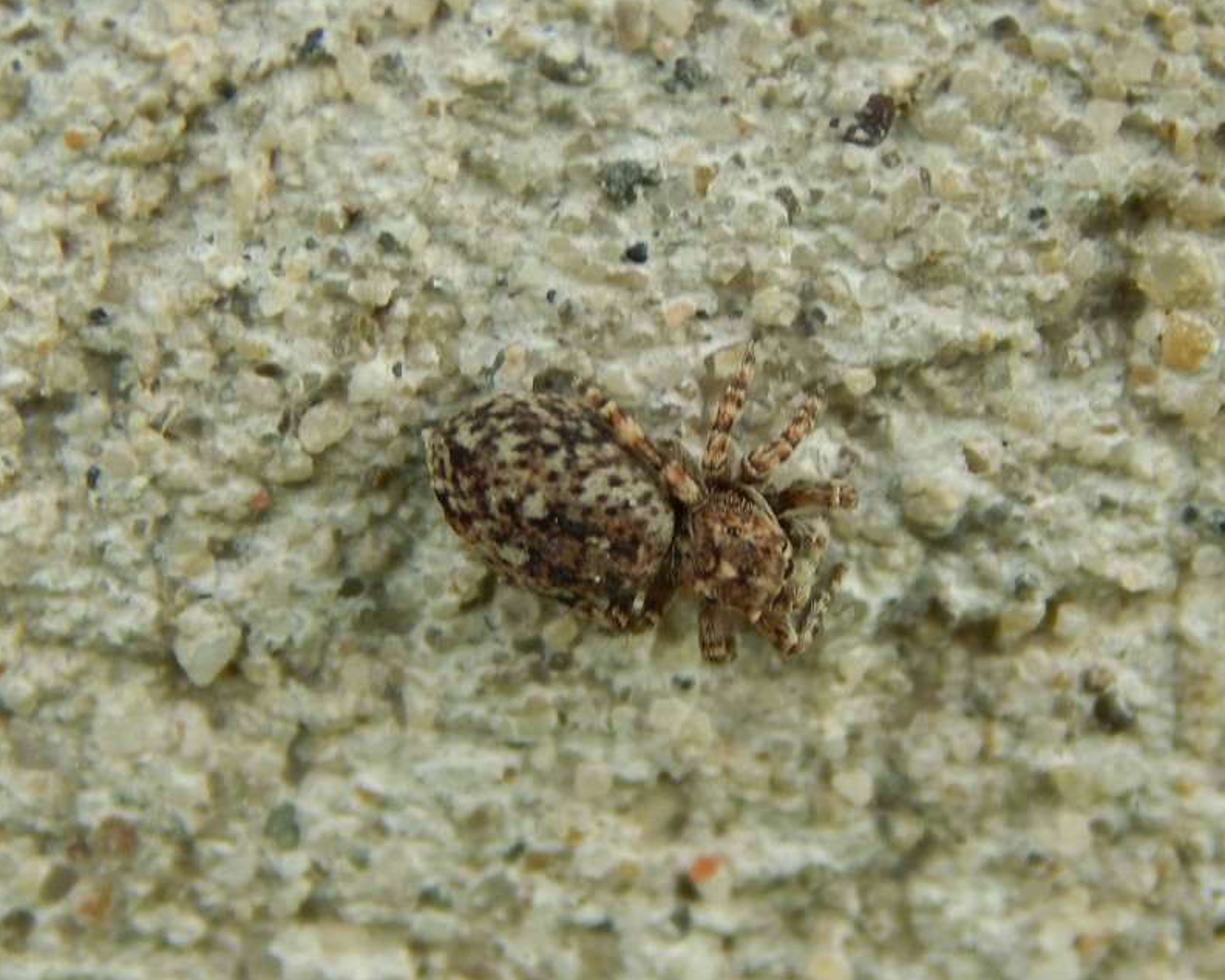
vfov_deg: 10.4
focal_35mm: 148
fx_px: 5368
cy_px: 488
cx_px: 648
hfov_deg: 13.0
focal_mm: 25.3
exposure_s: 1/160
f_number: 4.9
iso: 125
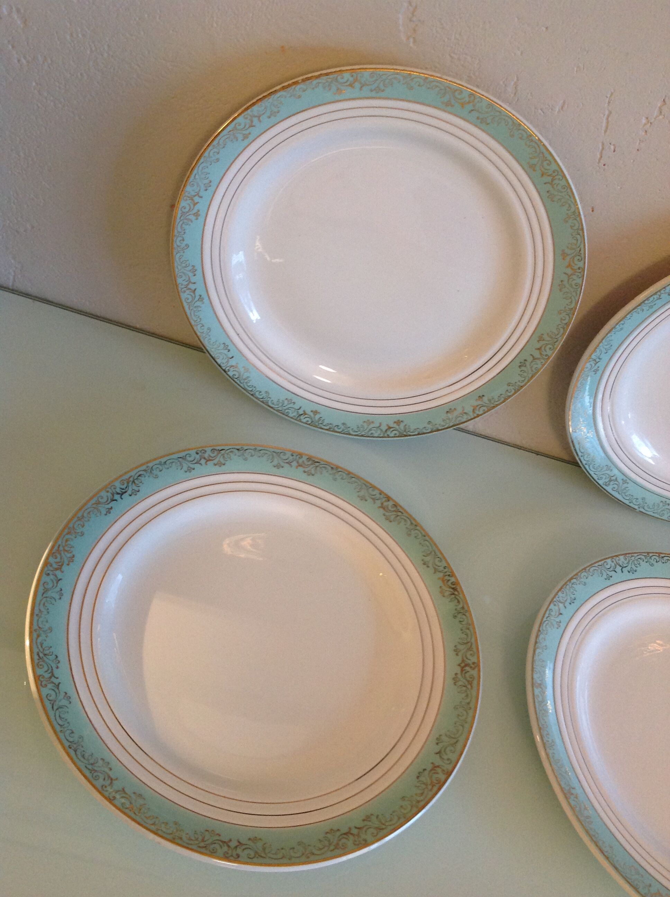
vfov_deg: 52.7
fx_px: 906
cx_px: 335
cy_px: 448
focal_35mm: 35
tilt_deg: -47.8
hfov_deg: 40.6
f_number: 2.4
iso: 160
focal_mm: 4.28
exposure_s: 1/17
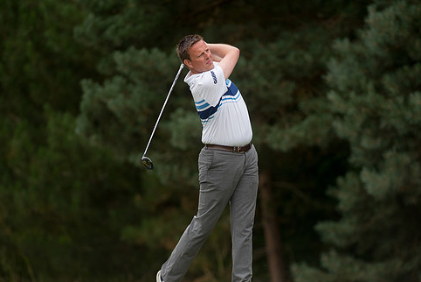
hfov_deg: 5.7
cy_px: 158
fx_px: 4224
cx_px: 242
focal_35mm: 361
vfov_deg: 3.8
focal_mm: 300
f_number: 4
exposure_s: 1/3200
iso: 800
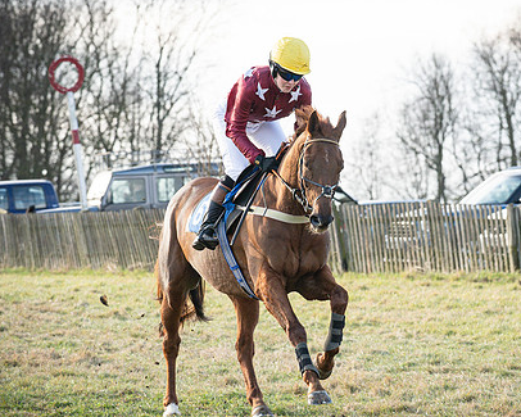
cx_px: 295
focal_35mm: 277
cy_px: 218
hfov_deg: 7.0
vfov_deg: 5.6
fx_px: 4272
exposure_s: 1/850
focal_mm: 135
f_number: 5
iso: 400
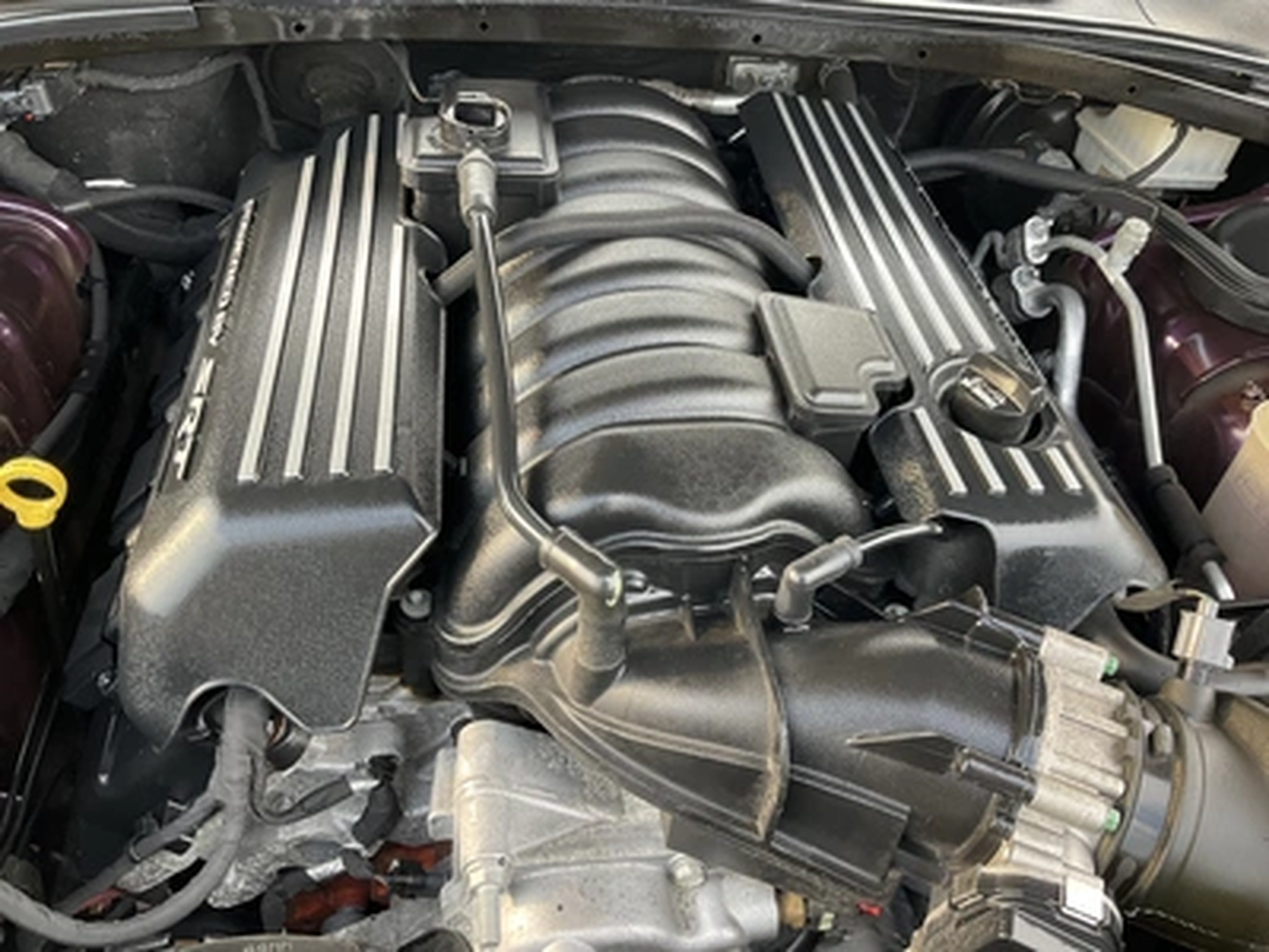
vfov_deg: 48.2
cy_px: 476
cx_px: 634
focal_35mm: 29
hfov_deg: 61.7
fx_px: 1063
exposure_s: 1/122
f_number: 1.8
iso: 50
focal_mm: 3
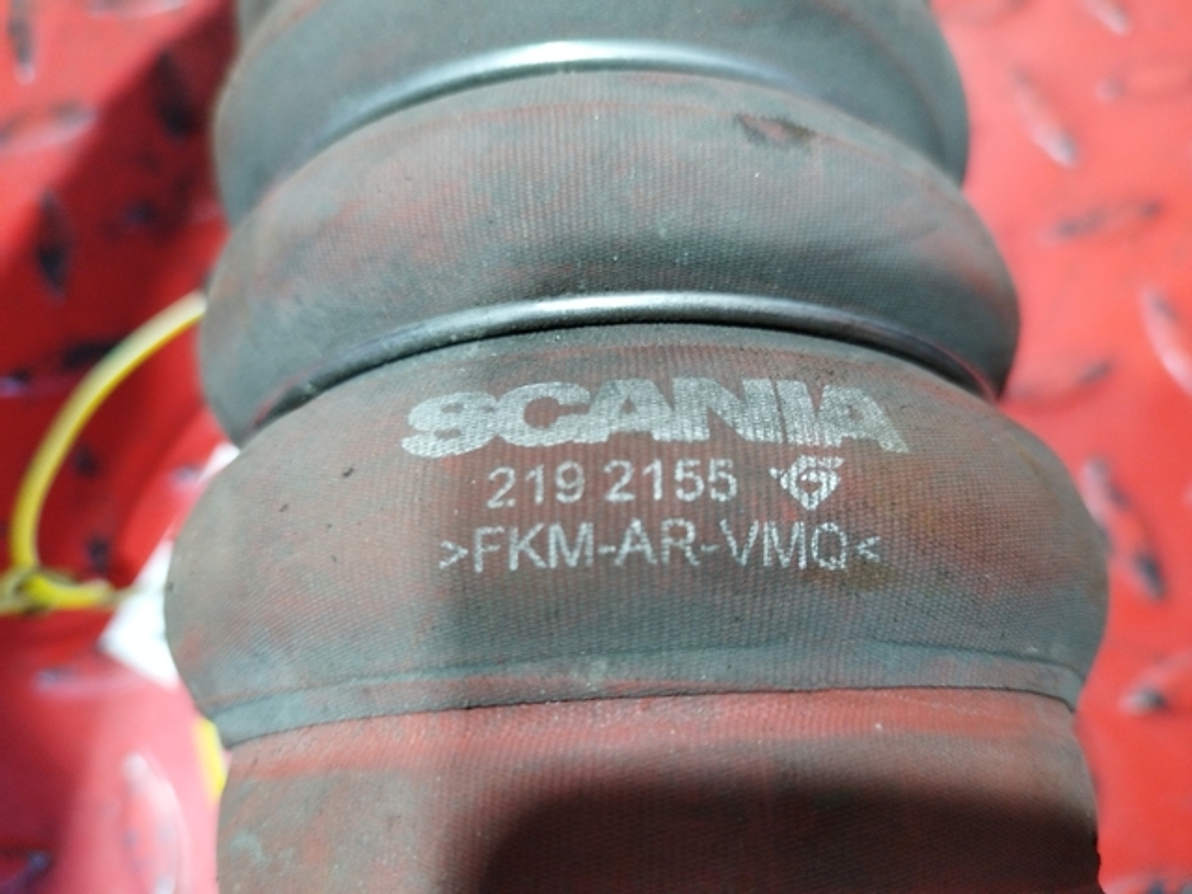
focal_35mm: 26
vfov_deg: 53.1
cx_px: 596
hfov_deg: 67.3
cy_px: 447
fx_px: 895
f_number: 1.8
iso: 774
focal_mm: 6.24
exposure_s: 1/50
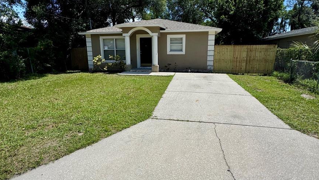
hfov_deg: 83.9
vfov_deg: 53.6
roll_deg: +0.6
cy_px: 90
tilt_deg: -12.3
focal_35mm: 21
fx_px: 178
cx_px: 161
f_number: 2.2
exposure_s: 1/3390
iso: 50
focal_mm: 2.22
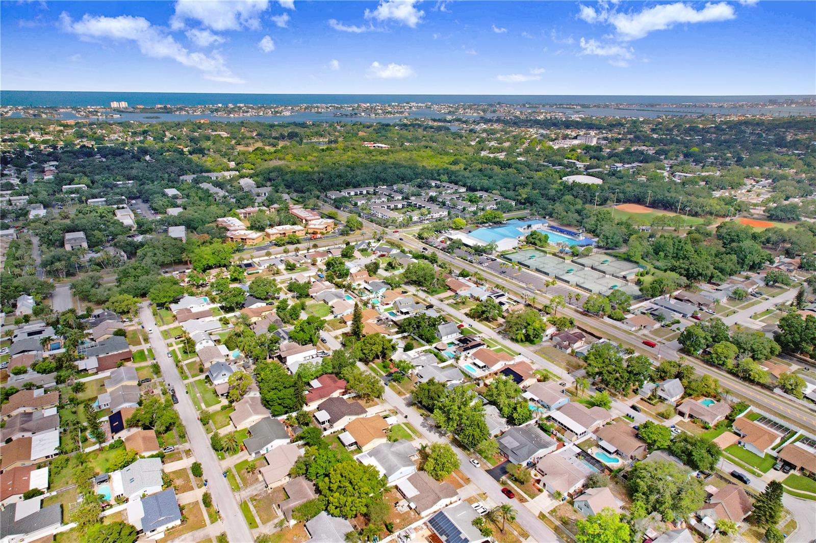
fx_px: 499
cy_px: 272
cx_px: 408
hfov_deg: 78.6
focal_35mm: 22
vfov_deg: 57.2
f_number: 2.8
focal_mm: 8.38
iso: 200
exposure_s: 1/2500
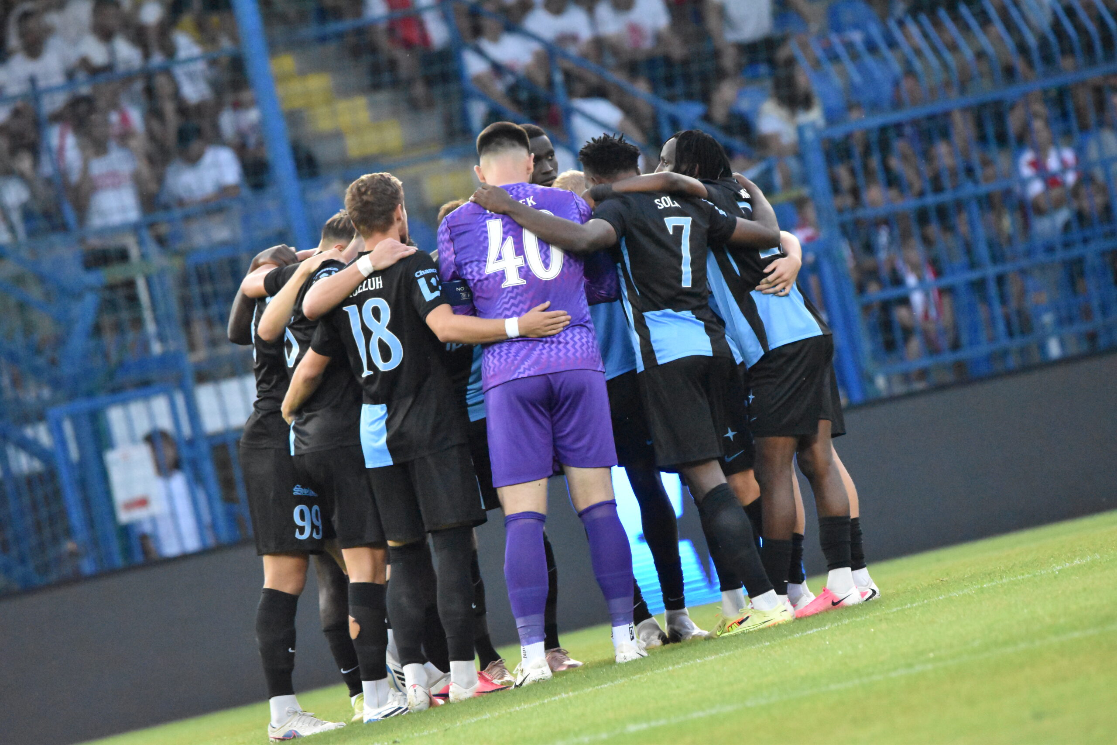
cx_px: 558
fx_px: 19547
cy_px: 372
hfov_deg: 3.3
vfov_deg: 2.2
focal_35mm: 630
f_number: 6
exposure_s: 1/1250
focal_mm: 420
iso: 11400
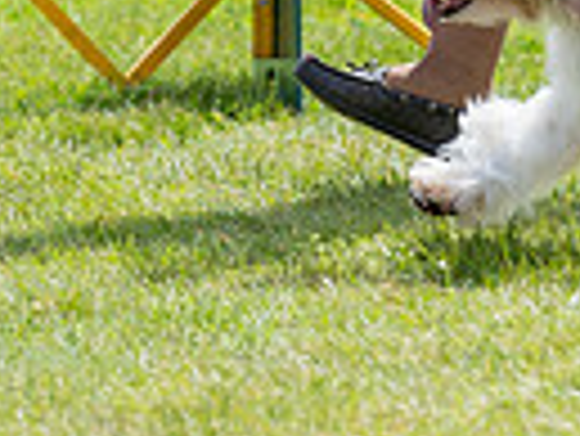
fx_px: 13987
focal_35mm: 834
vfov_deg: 1.8
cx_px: 378
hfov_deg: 2.4
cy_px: -493
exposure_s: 1/1000
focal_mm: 164
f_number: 3.5
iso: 100
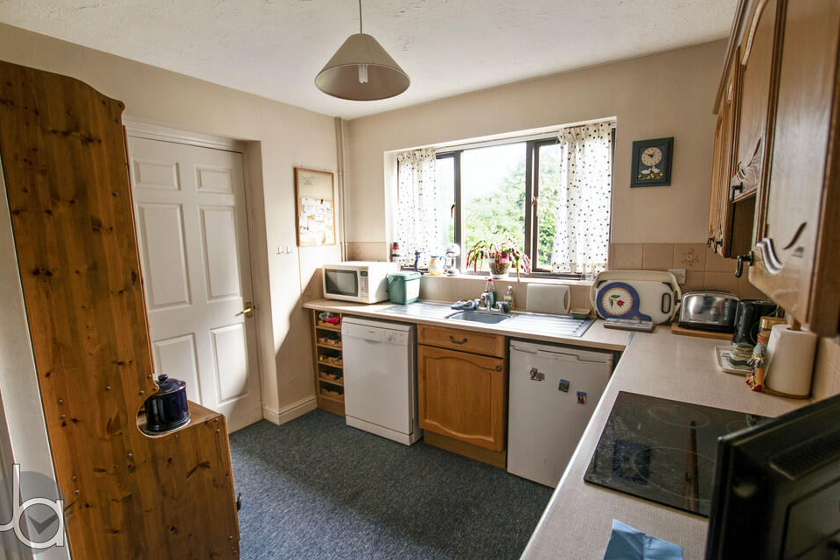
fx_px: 373
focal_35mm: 16
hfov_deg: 96.7
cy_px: 293
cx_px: 408
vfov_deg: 73.7
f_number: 4
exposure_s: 1/50
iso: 200
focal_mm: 10
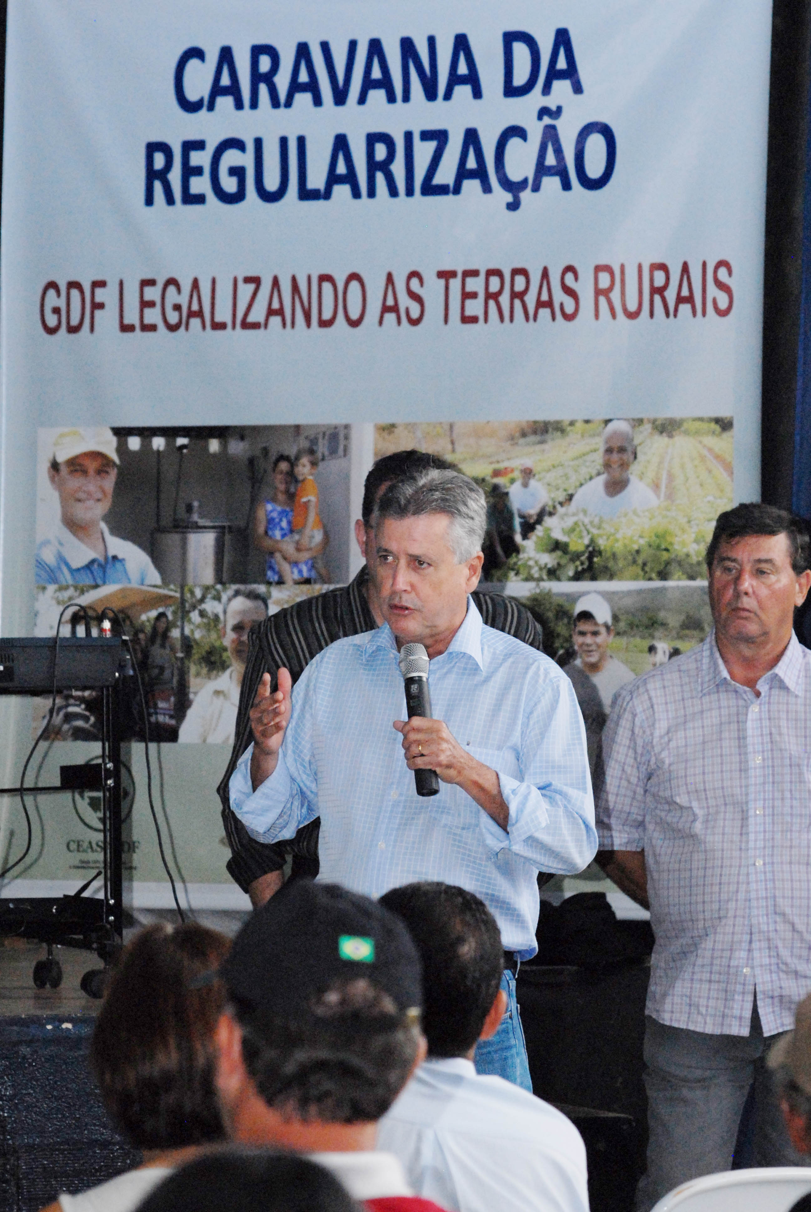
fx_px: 6065
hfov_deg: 7.7
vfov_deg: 11.4
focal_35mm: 180
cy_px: 606
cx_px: 406
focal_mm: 120
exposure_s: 1/250
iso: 640
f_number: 6.3
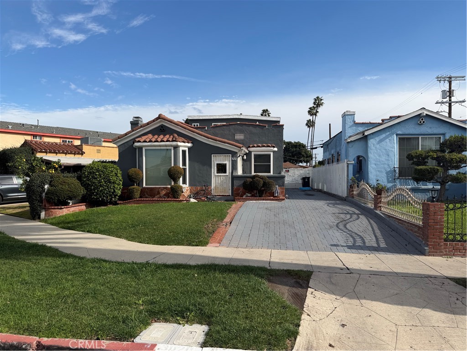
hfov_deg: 71.6
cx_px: 234
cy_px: 176
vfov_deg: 56.8
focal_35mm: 24
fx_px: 324
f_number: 1.78
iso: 80
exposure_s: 1/5319
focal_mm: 6.76
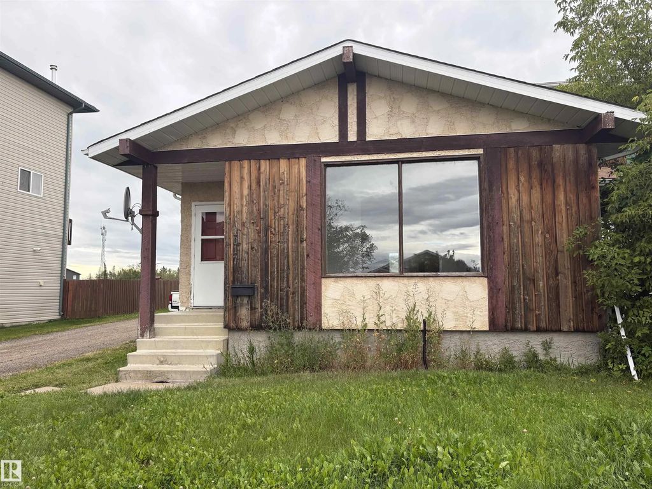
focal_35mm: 26
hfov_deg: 67.3
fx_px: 490
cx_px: 326
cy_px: 244
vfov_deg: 53.1
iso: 50
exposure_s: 1/561
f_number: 1.6
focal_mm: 5.96
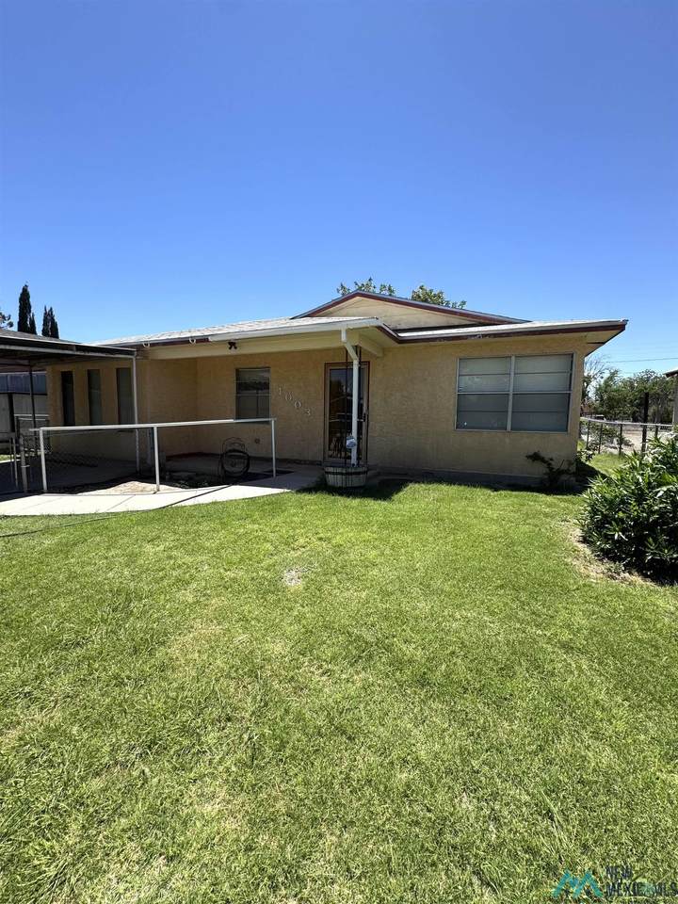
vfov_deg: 102.1
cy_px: 452
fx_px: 366
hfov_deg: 85.7
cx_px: 339
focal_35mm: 14
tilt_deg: -5.0
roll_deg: -1.2
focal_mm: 2.22
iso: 50
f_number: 2.2
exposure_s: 1/1323
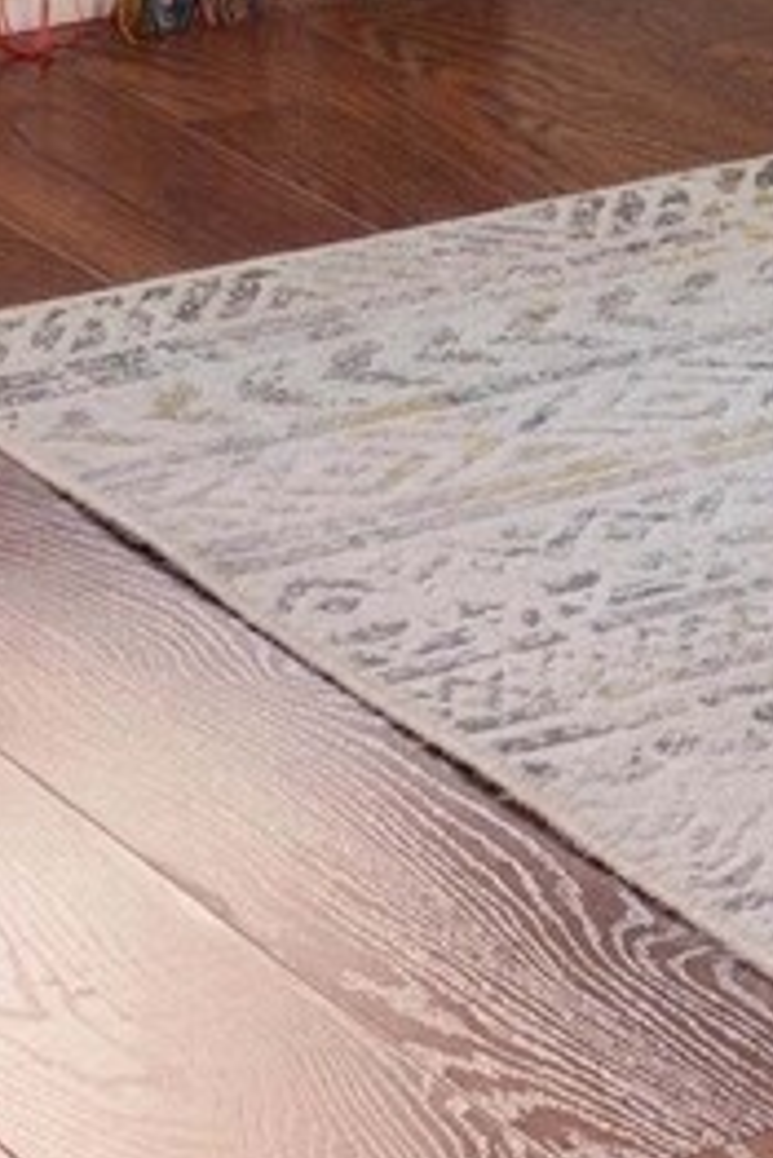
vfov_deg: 9.4
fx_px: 6401
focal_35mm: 199
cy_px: -1505
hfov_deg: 6.1
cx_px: 2792
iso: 250
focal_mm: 17
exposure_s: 1/8
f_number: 8
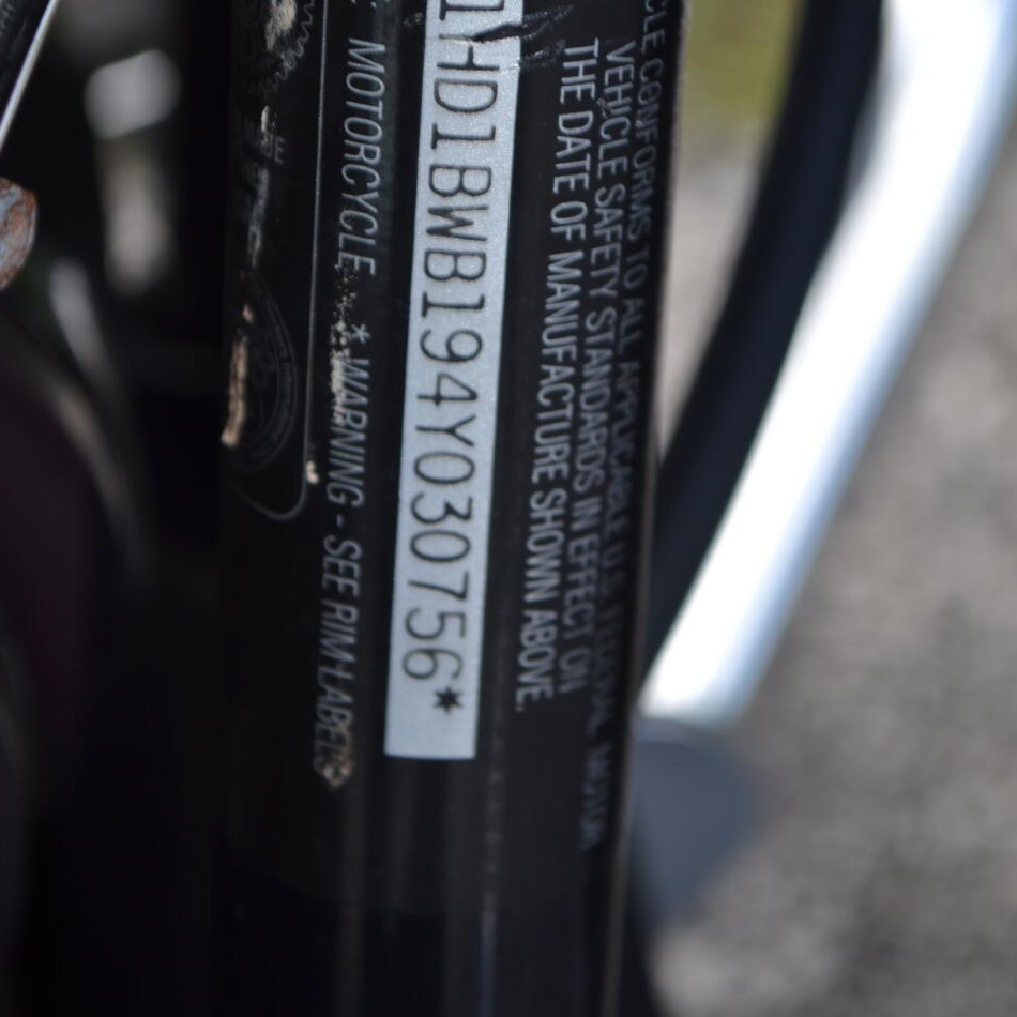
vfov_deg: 15.7
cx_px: 507
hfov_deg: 15.7
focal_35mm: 111
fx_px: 3679
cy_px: 340
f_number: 5.6
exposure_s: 1/100
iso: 100
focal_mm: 55
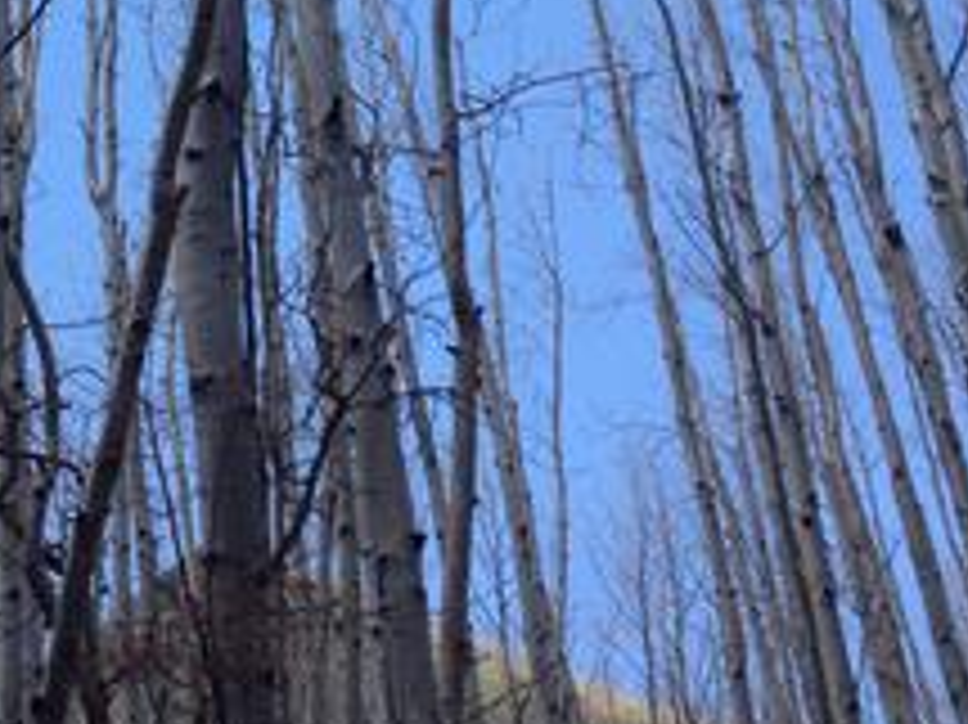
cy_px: -223
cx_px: -14
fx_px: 3186
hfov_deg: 16.9
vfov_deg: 12.6
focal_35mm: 114
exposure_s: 1/690
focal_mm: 4.28
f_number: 2.4
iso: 64
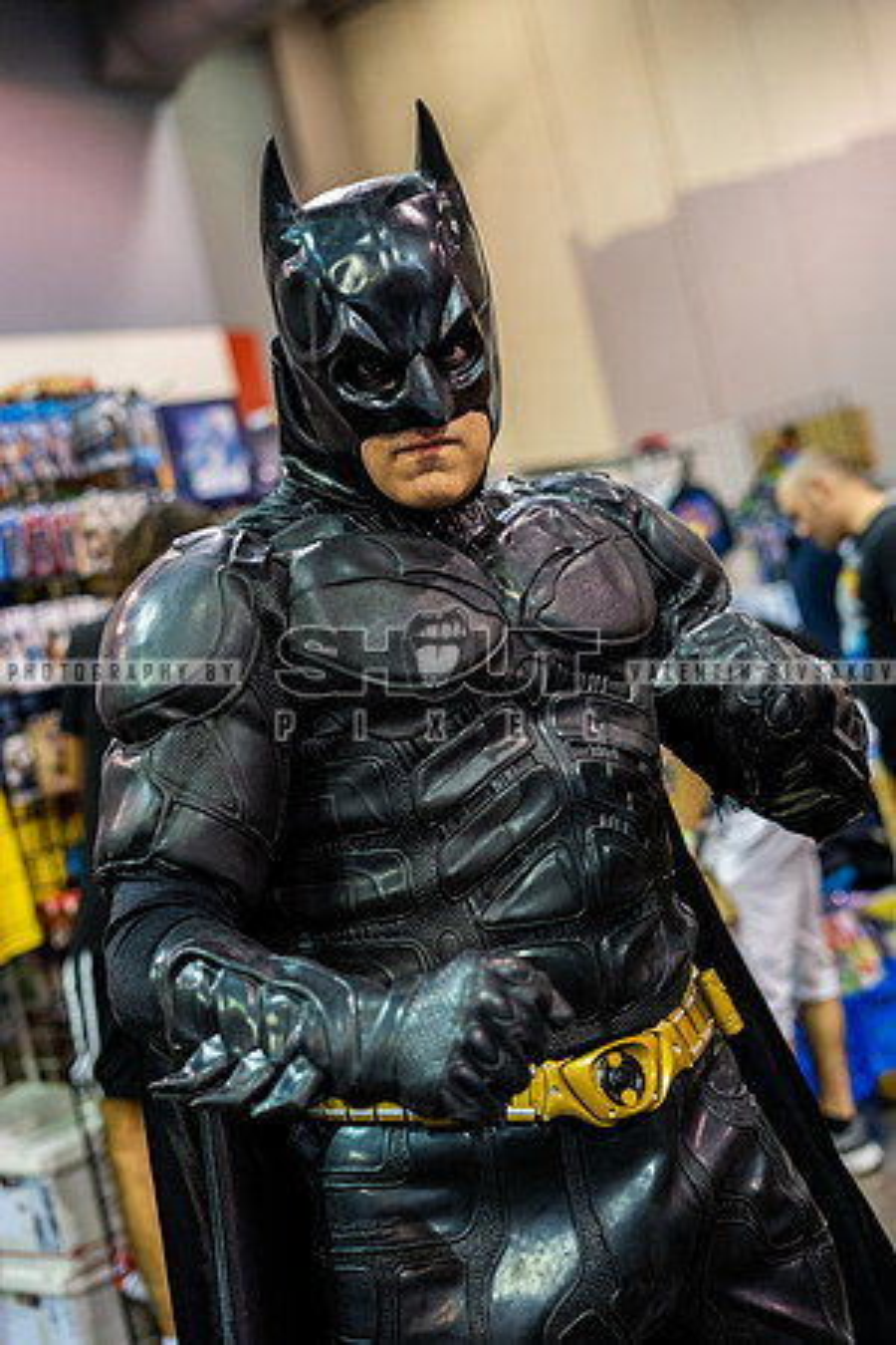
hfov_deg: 27.0
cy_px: 672
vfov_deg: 39.6
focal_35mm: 50
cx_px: 448
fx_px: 1867
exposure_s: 1/320
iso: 2000
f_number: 2.5
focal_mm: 50
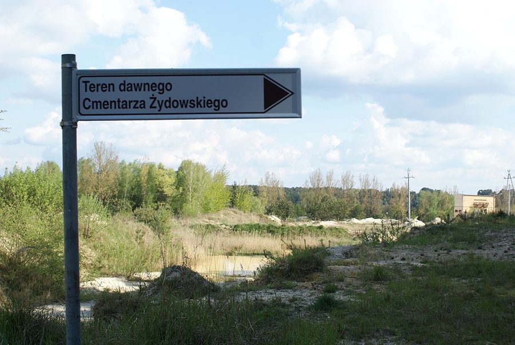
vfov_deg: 29.9
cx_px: 258
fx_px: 644
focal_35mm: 45
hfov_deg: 43.6
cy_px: 172
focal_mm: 30
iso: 100
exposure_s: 1/250
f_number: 5.6
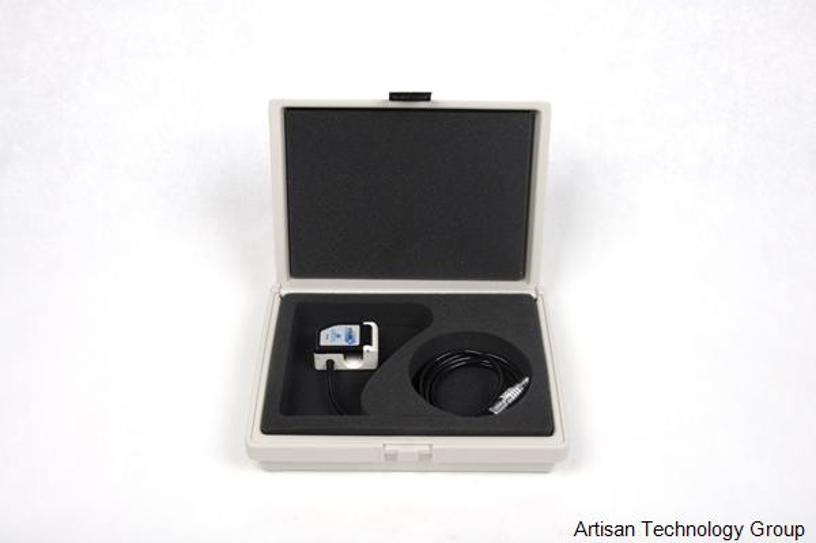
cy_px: 272
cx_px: 408
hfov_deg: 46.4
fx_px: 951
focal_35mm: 42
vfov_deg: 31.8
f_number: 13
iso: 200
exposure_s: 1/200
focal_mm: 28
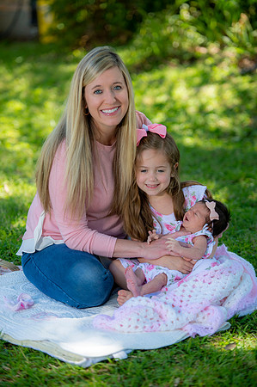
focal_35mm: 130
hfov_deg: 10.5
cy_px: 194
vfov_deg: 15.8
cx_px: 128
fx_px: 1395
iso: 100
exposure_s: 1/250
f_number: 2.8
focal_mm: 130
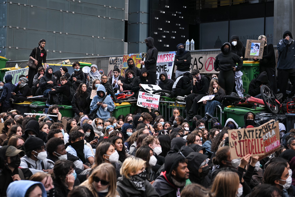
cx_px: 148
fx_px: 574
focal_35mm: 70
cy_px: 98
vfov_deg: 19.5
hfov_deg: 28.8
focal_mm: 70
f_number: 4
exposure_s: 1/500
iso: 320
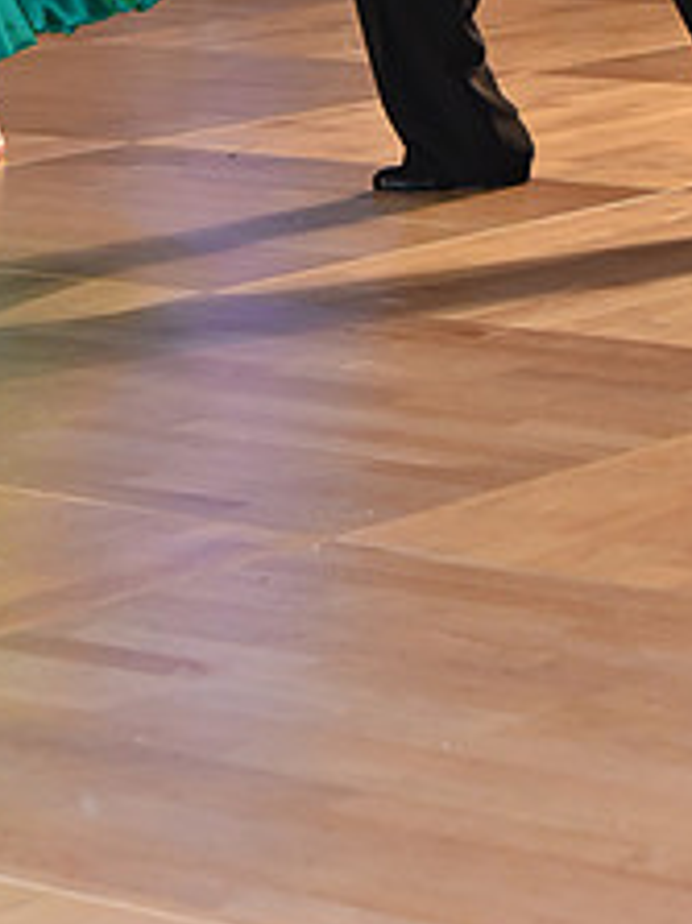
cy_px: -244
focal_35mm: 175
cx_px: 379
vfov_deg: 11.1
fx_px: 4669
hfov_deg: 8.5
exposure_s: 1/250
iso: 2000
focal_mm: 70
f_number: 5
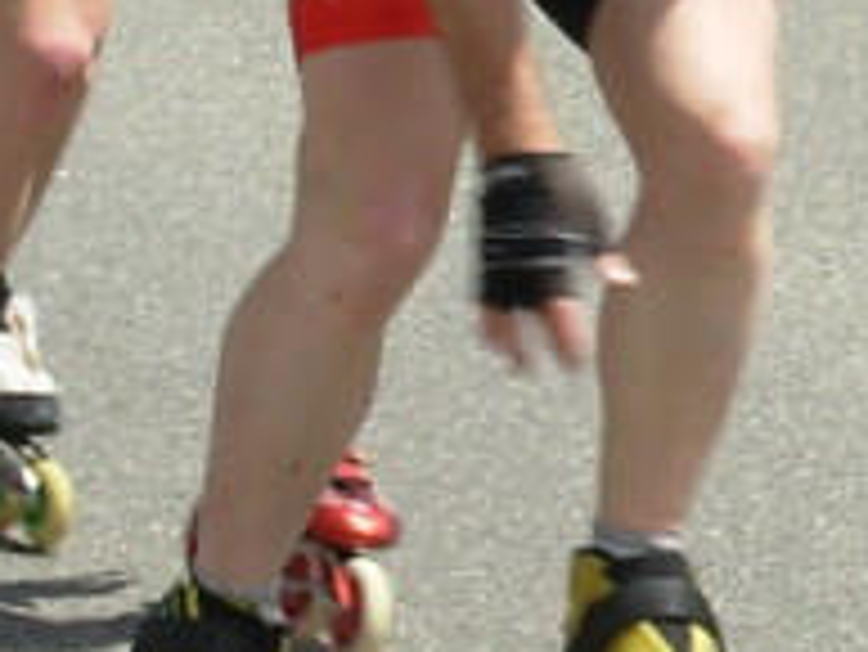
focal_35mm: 339
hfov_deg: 5.7
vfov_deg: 4.4
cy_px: -225
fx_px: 8506
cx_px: 1565
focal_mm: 10.5
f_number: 5.8
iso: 50
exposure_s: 1/322
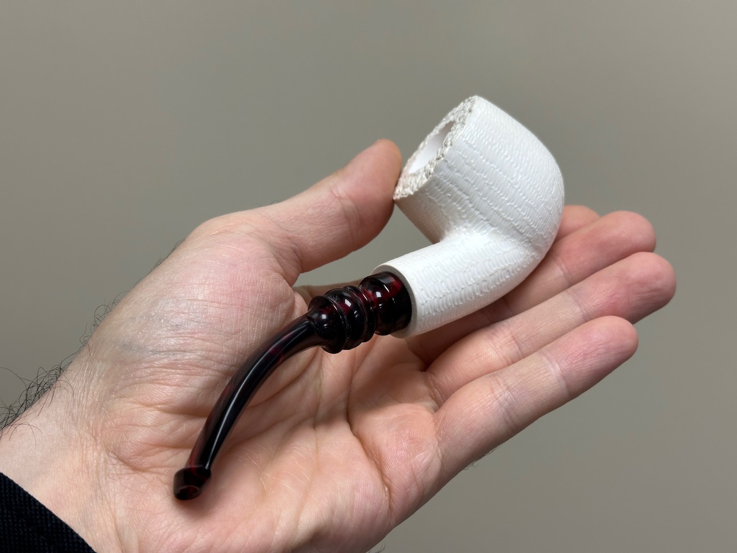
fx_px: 1022
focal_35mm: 48
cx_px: 368
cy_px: 276
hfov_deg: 39.7
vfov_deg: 30.3
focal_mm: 6.86
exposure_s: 1/121
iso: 64
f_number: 1.78
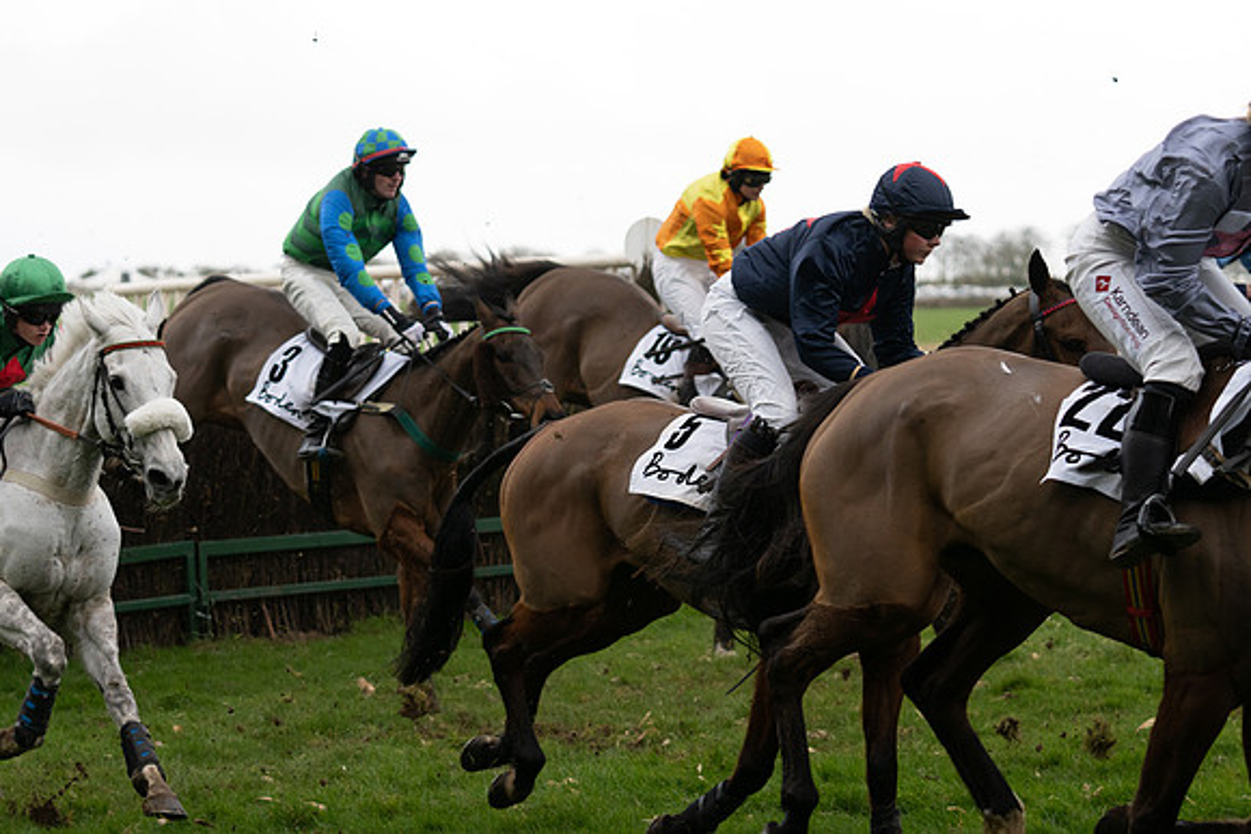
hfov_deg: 19.5
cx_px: 626
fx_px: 3649
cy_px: 417
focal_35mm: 105
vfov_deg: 13.0
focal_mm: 70
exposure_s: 1/2000
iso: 800
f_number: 2.8
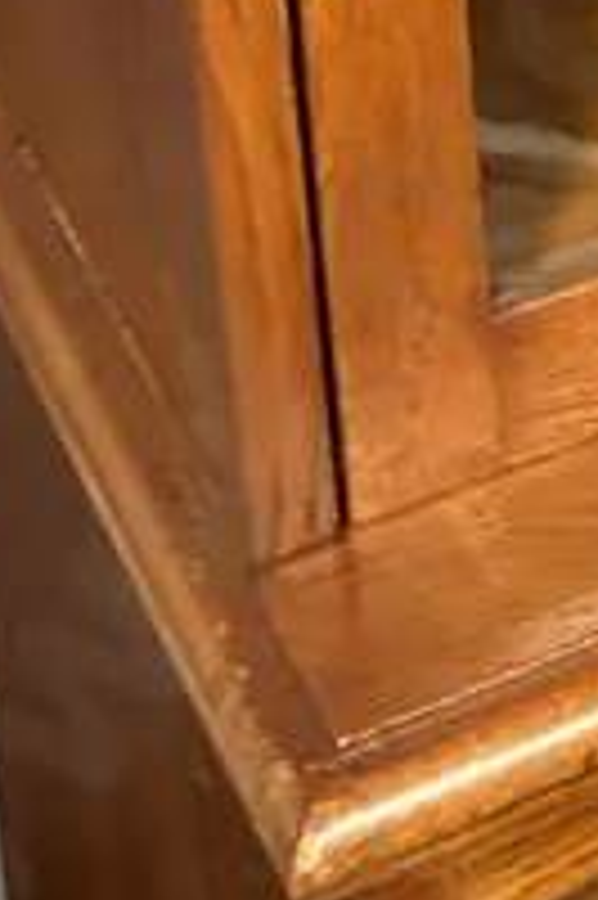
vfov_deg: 13.8
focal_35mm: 128
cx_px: 1232
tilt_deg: -12.3
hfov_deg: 9.9
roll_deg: +0.7
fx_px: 3195
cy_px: -855
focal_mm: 6.86
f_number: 1.78
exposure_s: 1/50
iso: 400
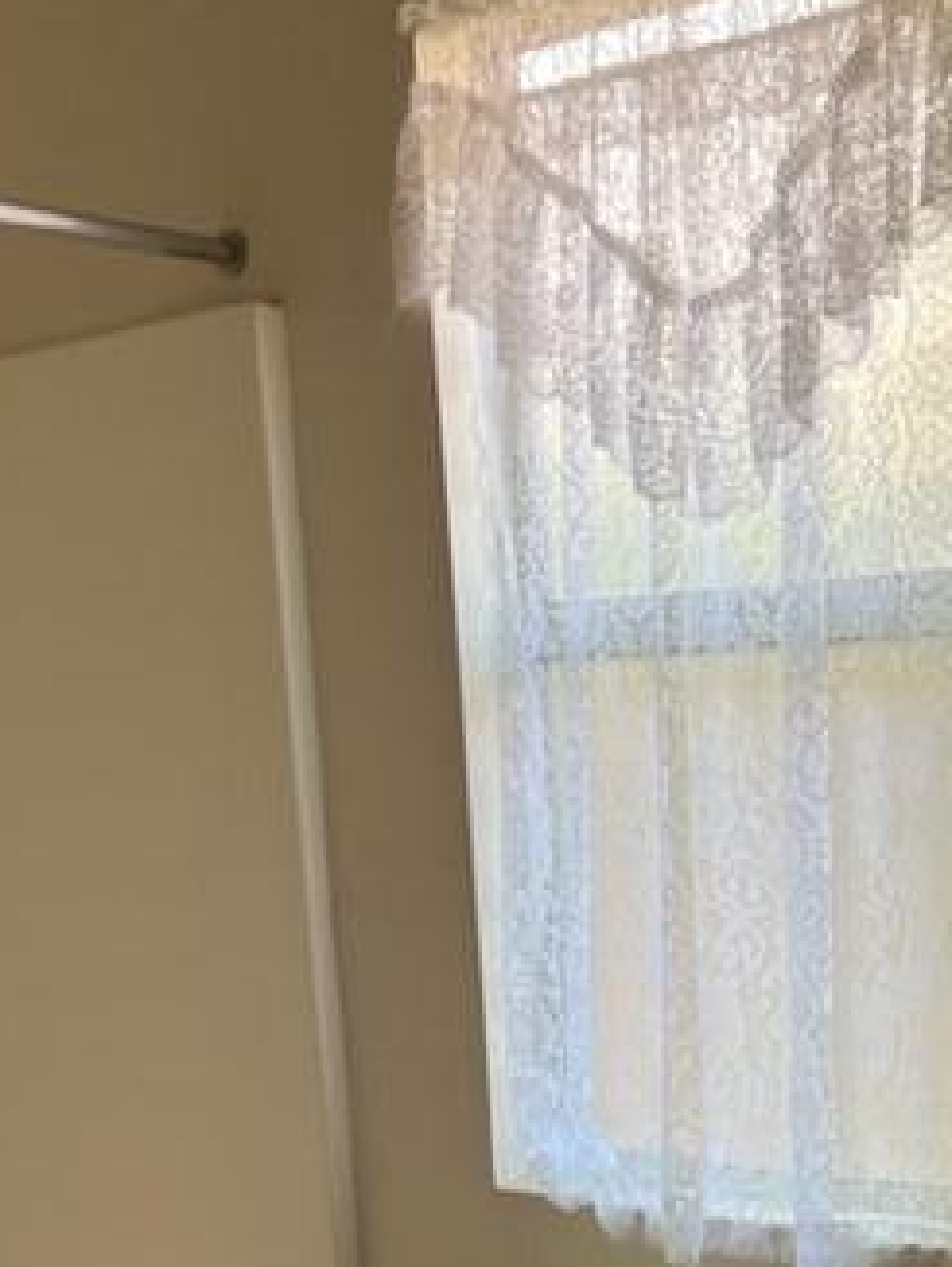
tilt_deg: -11.6
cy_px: 1045
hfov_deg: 28.4
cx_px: 641
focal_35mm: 51
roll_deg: +3.1
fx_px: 1868
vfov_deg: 36.0
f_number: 1.5
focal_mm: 5.7
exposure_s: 1/106
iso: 125
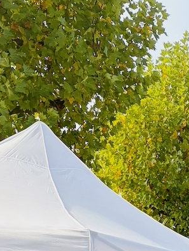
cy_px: 402
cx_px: 213
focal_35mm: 84
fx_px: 612
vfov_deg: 19.5
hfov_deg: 17.0
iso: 50
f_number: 1.6
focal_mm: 5.96
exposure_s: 1/801
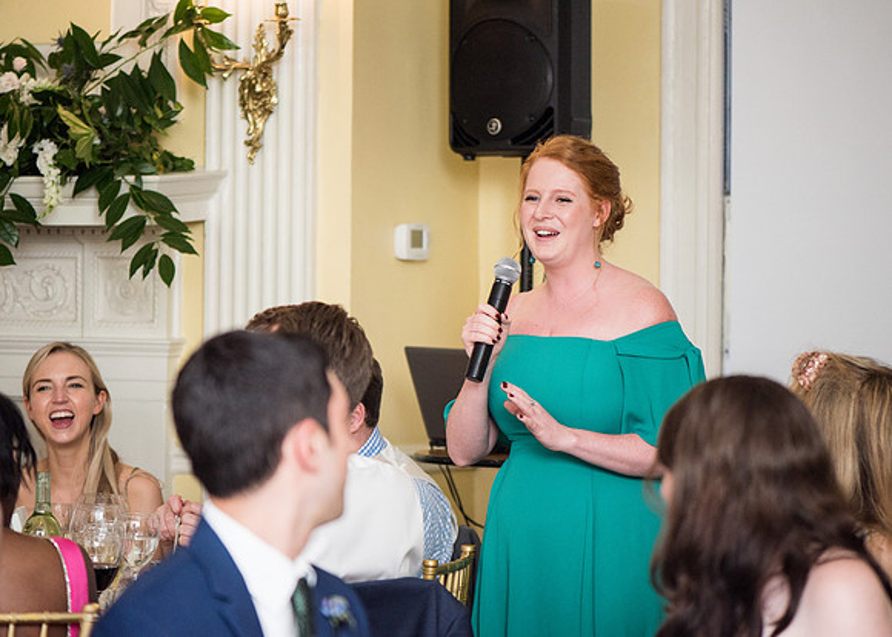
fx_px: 3131
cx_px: 442
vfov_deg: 11.6
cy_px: 313
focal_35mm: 124
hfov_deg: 16.2
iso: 450
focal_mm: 105
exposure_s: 1/200
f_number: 2.8
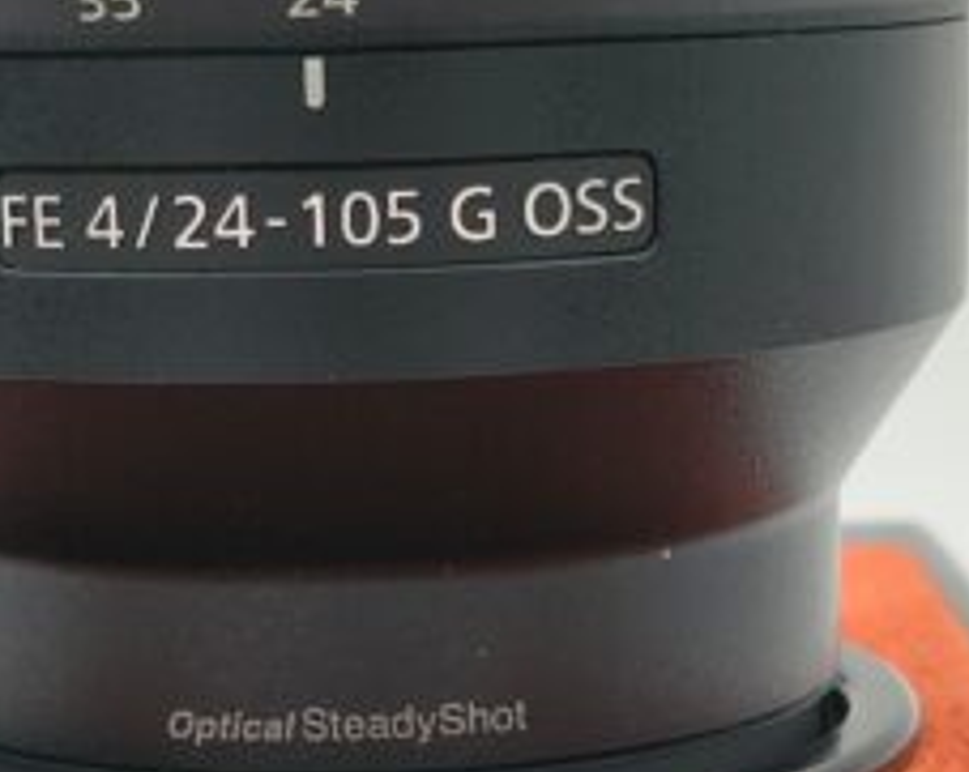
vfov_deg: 27.1
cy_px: 15
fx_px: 1518
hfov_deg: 35.1
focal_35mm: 53
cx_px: 329
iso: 100
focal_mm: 5.56
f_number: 1.8
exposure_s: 1/310
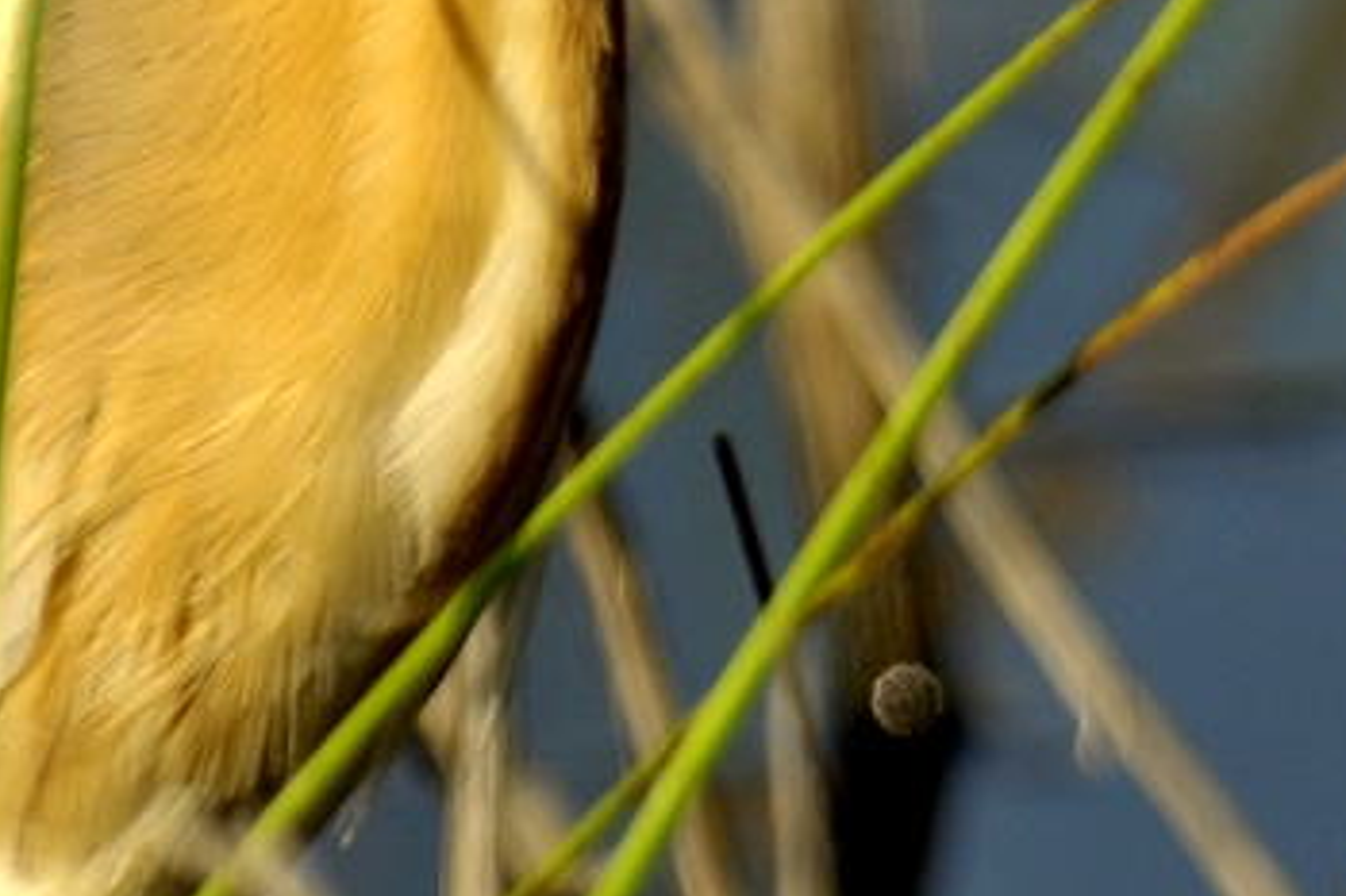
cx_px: 481
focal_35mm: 2061
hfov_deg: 1.0
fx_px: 77019
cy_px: -37
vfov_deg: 0.7
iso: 200
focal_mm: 600
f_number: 5.6
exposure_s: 1/800
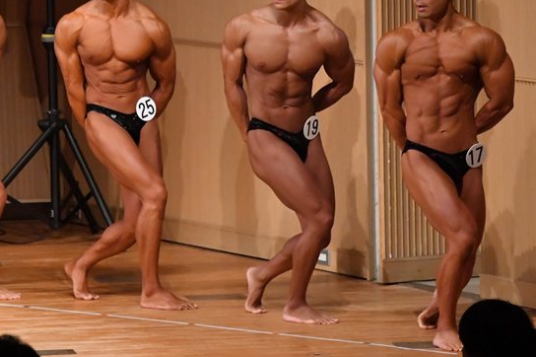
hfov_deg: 5.7
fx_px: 5401
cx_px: 215
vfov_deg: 3.8
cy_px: 117
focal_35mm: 363
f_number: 5.6
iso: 10000
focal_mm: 170
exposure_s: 1/400
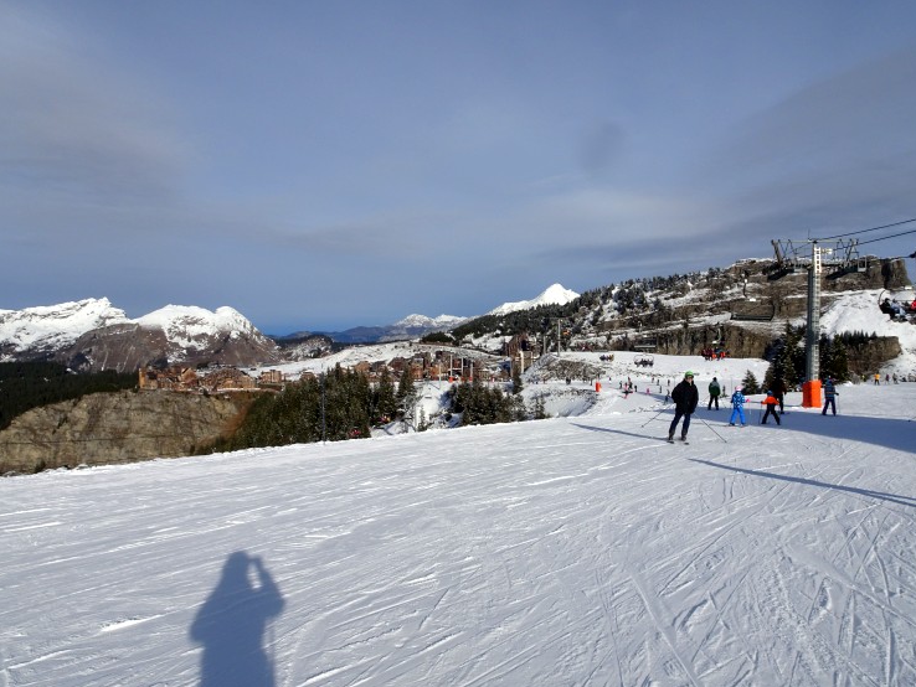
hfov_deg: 67.2
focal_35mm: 26
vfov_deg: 53.0
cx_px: 494
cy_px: 370
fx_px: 688
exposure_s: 1/2000
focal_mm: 4.1
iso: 80
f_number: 3.5
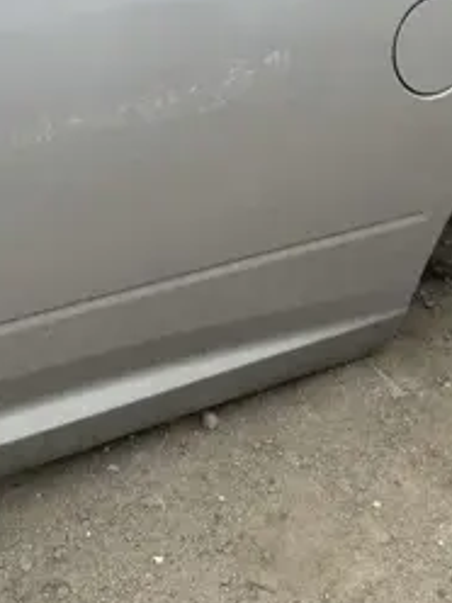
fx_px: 1079
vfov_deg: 29.8
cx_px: 306
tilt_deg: -17.1
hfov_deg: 23.5
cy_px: 56
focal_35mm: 62
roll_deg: +4.3
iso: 80
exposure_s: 1/1425
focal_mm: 6.86
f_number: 1.78
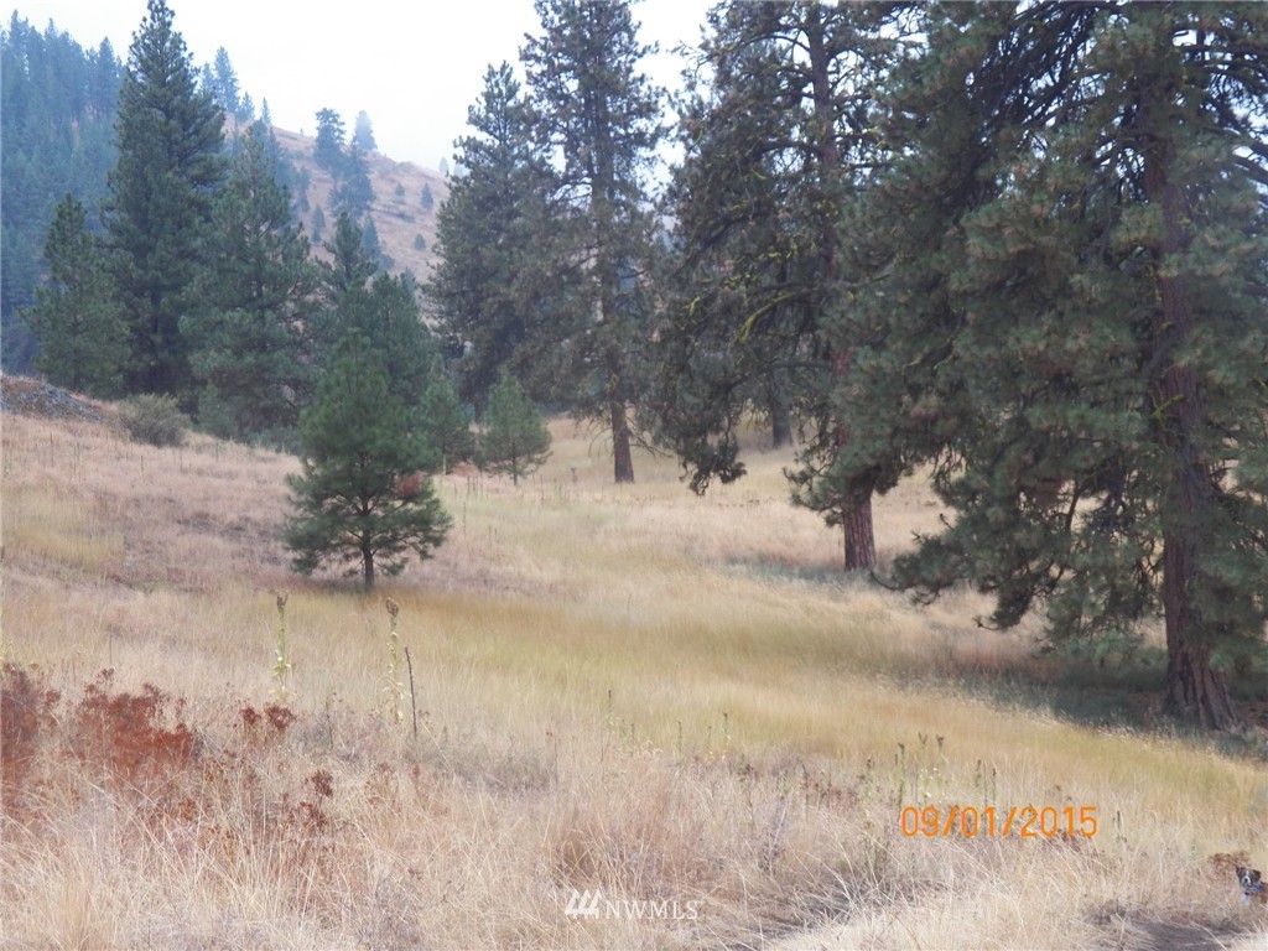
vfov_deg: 23.7
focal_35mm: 62
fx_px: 2271
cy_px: 476
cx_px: 634
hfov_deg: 31.2
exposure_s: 1/40
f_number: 3.6
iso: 125
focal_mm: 11.2
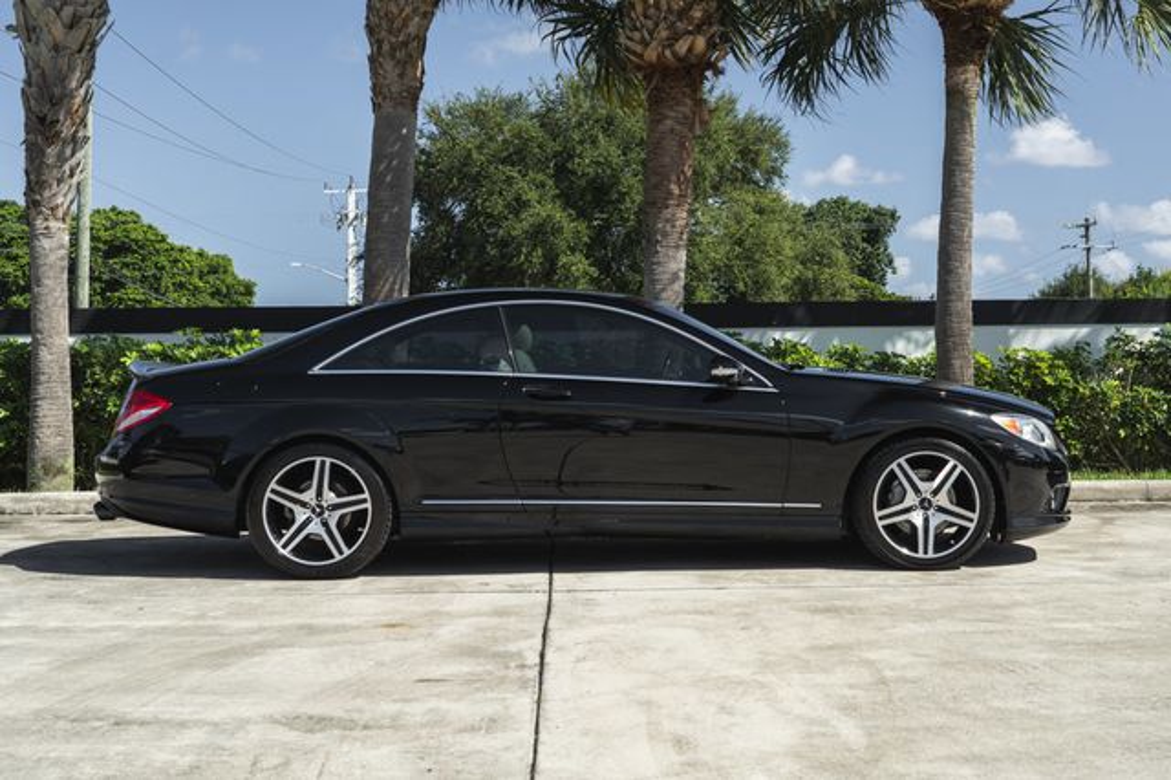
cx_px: 654
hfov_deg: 36.1
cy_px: 322
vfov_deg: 24.4
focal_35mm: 55
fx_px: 1796
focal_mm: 43
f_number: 7.1
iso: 200
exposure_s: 1/125
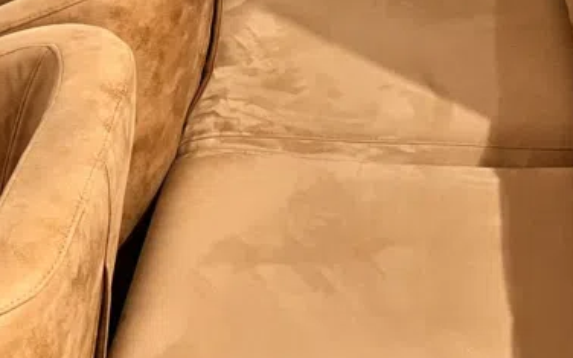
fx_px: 1171
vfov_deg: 17.4
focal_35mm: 75
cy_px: 207
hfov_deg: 25.6
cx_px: -50
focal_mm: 5.7
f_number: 1.5
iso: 640
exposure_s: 1/33
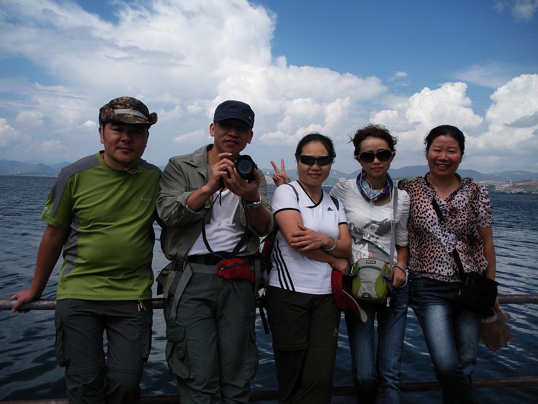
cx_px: 269
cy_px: 202
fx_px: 560
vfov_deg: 39.7
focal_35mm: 36
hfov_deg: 51.4
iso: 64
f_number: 3.5
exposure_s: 1/1055
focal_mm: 6.3
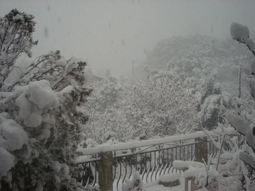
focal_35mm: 49
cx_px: 128
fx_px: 361
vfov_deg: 29.7
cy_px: 96
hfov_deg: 38.9
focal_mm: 8.1
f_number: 3.5
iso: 80
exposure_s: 1/90
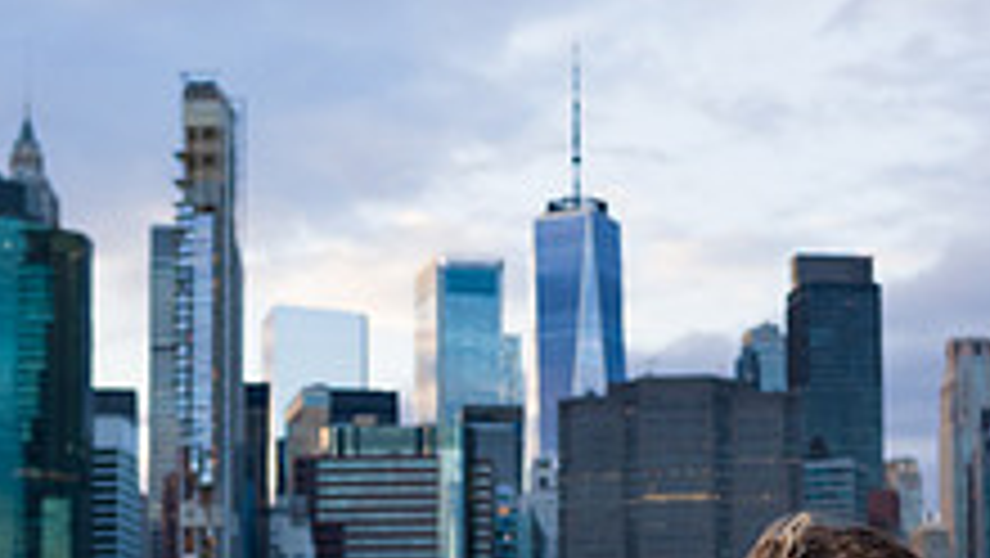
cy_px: 650
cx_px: 531
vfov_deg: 11.4
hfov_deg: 20.3
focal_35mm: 105
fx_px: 2758
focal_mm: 38
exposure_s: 1/200
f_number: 4
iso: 250
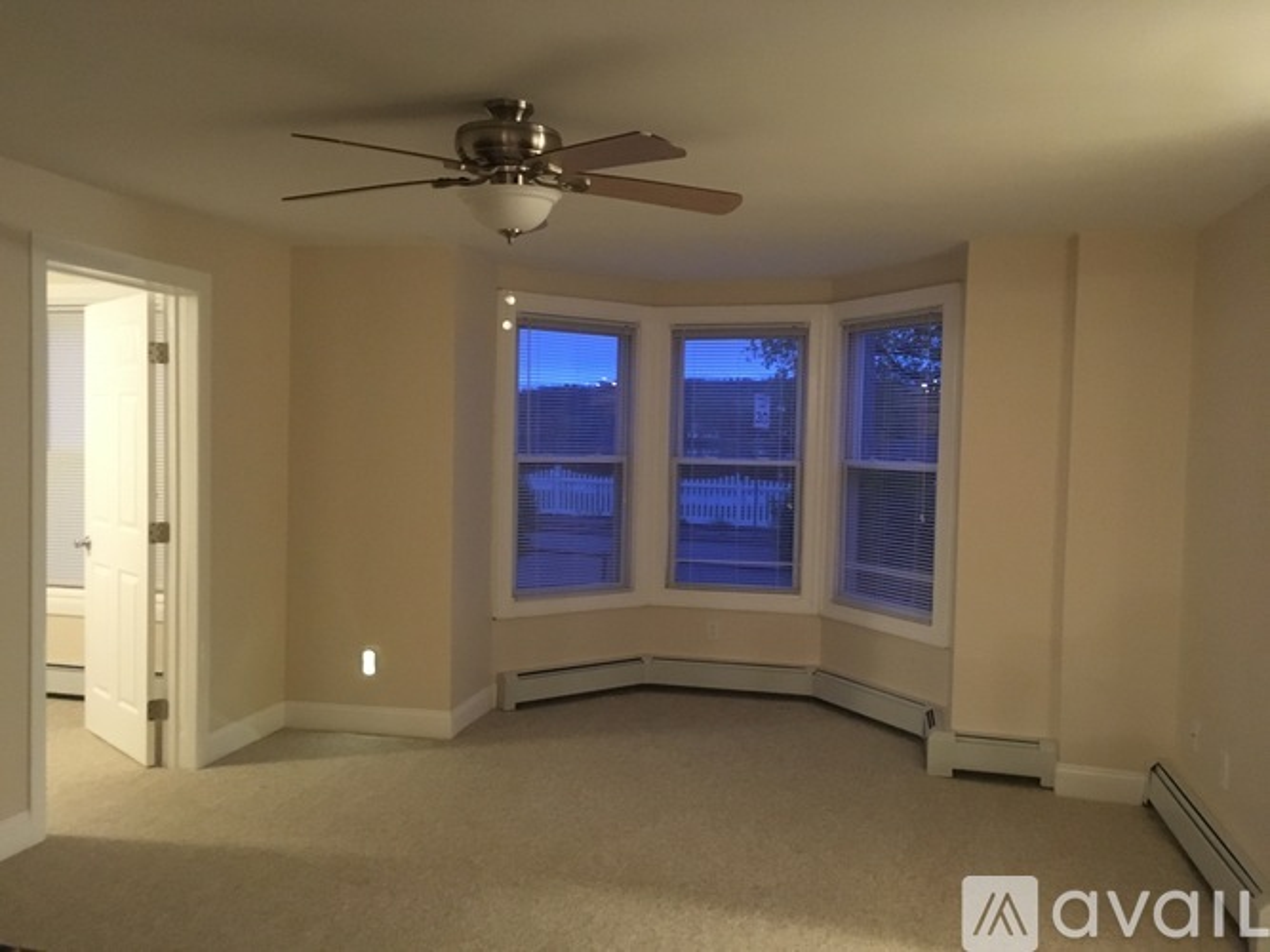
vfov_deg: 48.2
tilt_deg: -4.1
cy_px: 476
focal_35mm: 29
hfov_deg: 61.7
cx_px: 635
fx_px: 1064
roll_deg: +0.7
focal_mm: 4.15
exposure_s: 1/15
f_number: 2.2
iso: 320
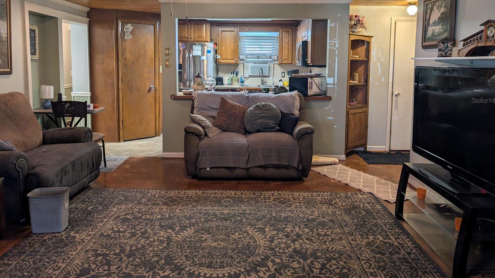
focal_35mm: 27
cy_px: 100
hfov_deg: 69.9
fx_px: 354
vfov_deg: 42.5
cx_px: 247
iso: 46
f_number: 1.68
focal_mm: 6.9
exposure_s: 1/120
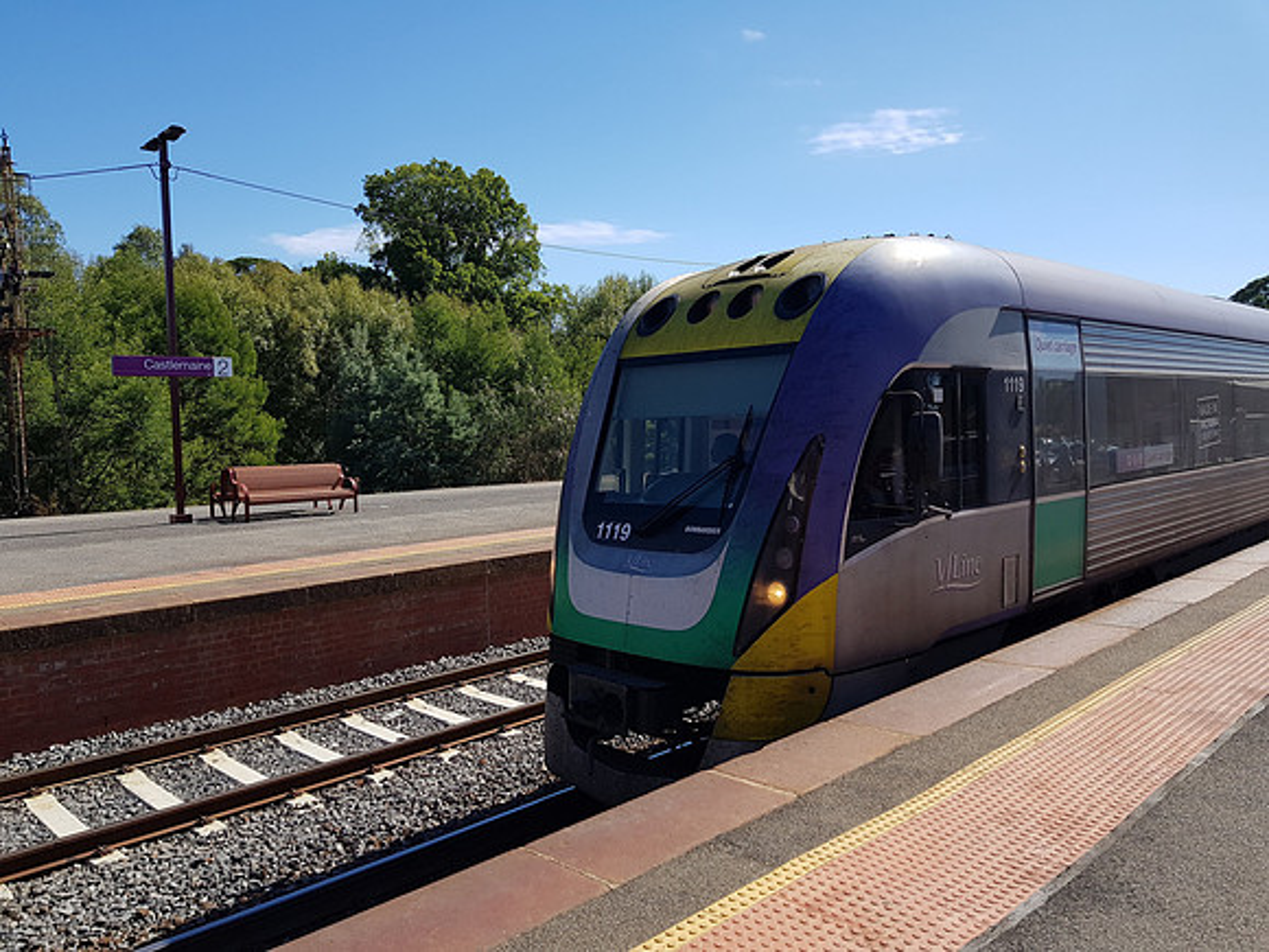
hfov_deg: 67.3
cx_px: 634
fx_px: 953
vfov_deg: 53.1
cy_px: 476
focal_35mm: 26
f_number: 1.7
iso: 40
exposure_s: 1/1616
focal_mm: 4.2
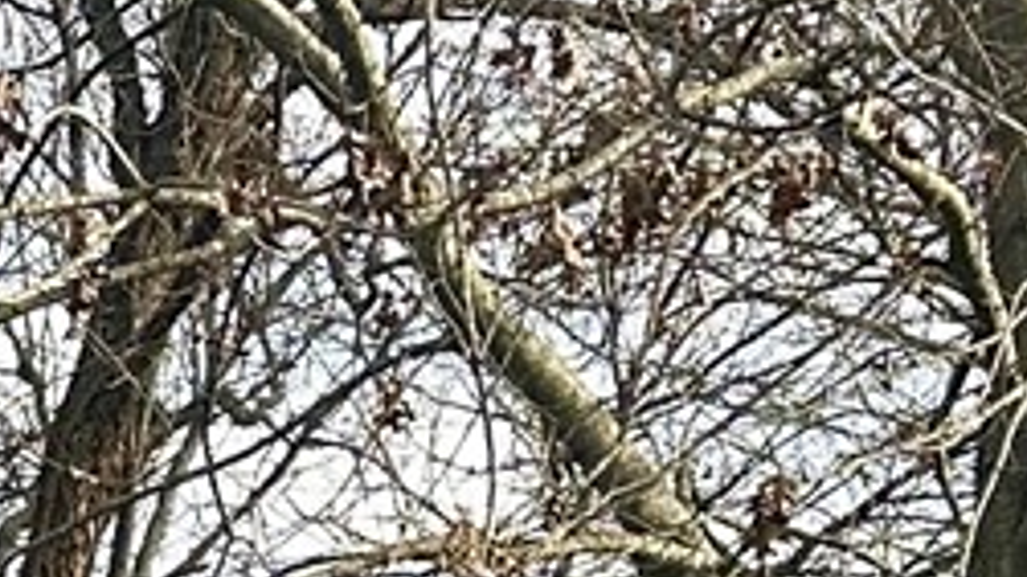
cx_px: -516
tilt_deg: +0.6
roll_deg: -0.1
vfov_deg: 5.5
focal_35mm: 200
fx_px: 5445
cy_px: 2099
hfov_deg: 10.4
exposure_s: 1/829
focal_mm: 6.86
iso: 80
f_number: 1.78
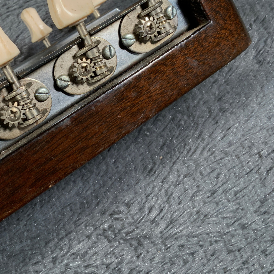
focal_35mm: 49
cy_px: 96
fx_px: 439
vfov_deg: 34.4
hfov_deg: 34.3
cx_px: 84
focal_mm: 3
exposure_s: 1/104
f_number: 1.8
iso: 25
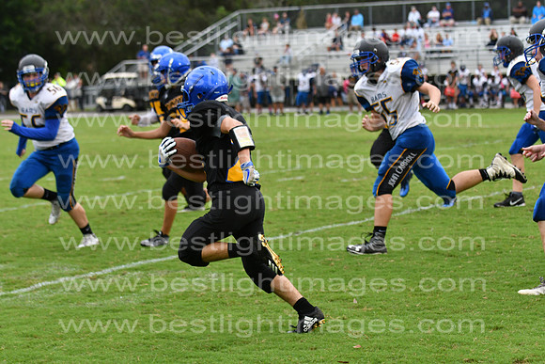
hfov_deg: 9.8
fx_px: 3180
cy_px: 182
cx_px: 272
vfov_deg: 6.5
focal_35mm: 210
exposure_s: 1/2000
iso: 800
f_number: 3.5
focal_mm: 140
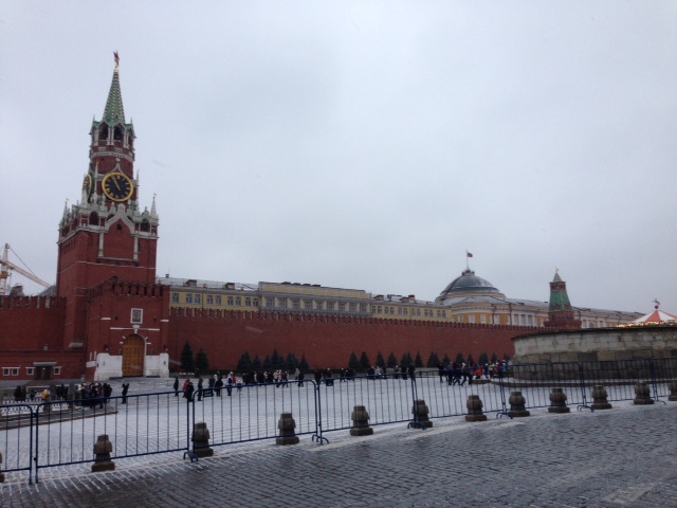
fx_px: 645
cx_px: 338
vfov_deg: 42.9
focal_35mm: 33
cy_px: 254
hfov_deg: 55.4
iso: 64
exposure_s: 1/60
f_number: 2.4
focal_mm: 4.13
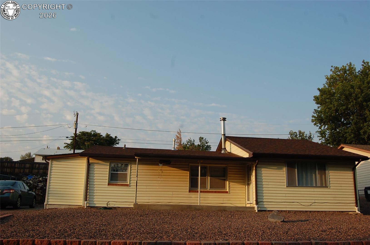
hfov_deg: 57.3
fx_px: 339
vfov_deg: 39.8
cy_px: 122
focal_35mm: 33
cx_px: 185
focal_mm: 22
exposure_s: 1/250
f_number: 8
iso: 200
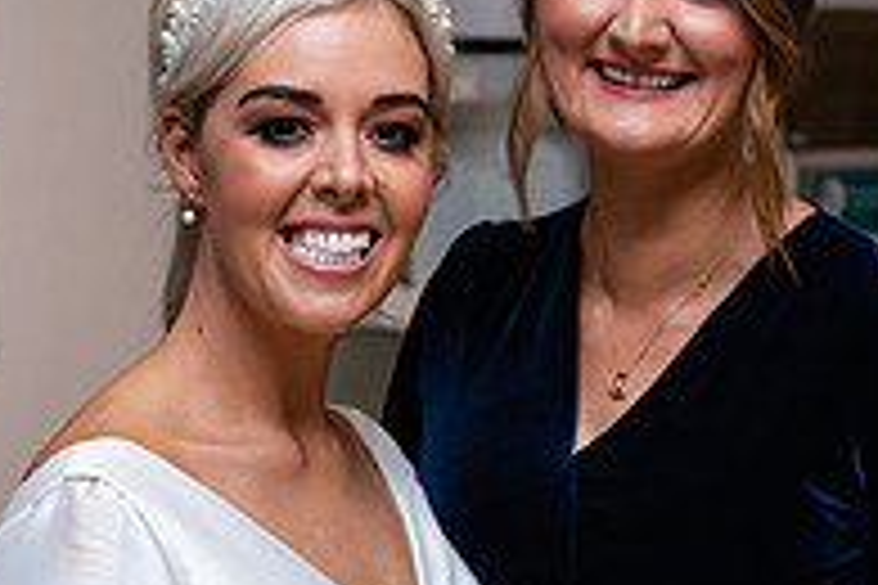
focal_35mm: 125
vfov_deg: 11.0
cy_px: 407
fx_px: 3048
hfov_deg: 16.2
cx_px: 734
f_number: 3.5
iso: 640
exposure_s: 1/160
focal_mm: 42
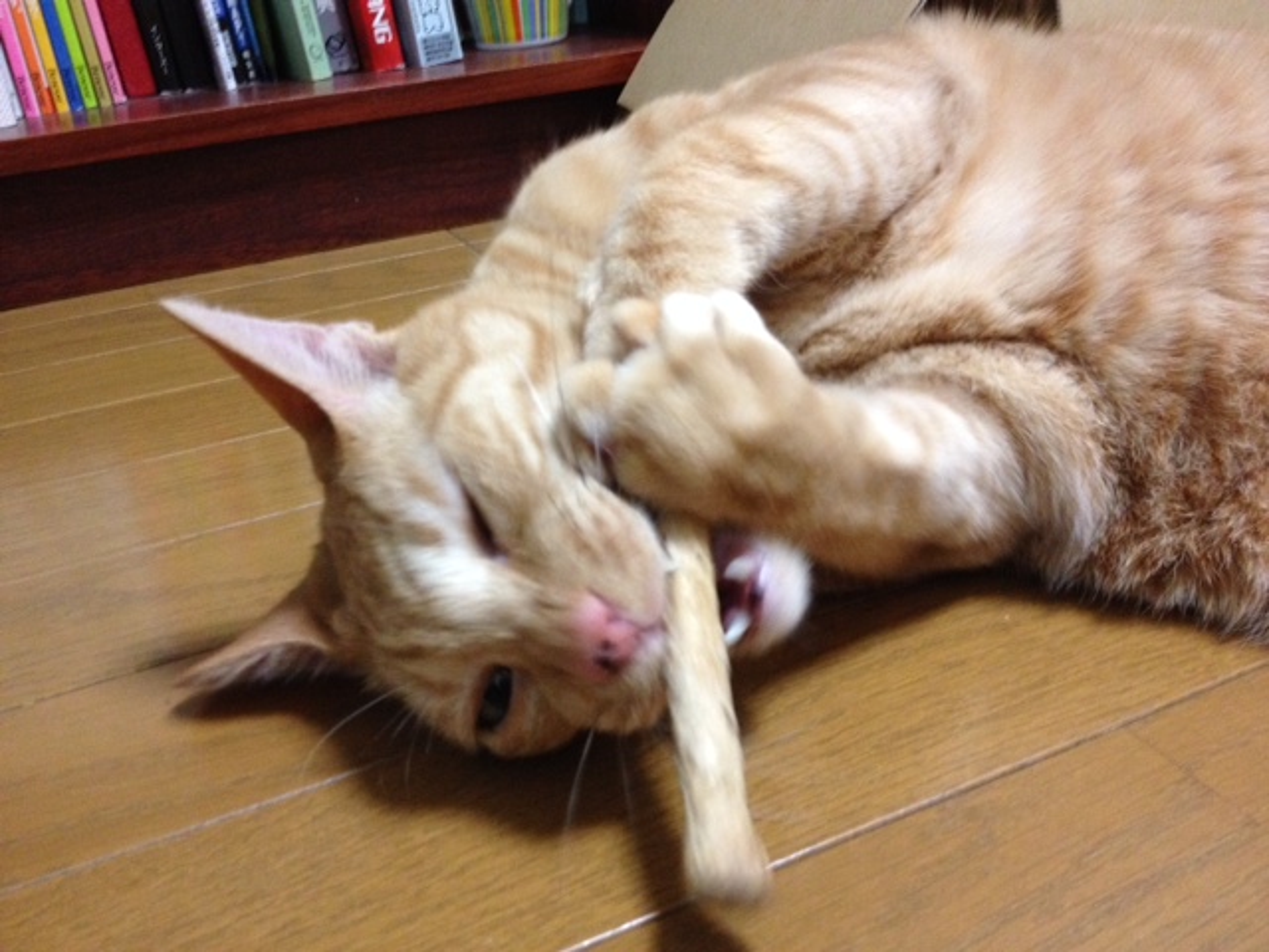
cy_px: 476
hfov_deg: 52.6
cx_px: 634
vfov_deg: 40.7
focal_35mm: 35
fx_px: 1283
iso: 320
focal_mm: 4.28
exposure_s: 1/20
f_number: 2.4
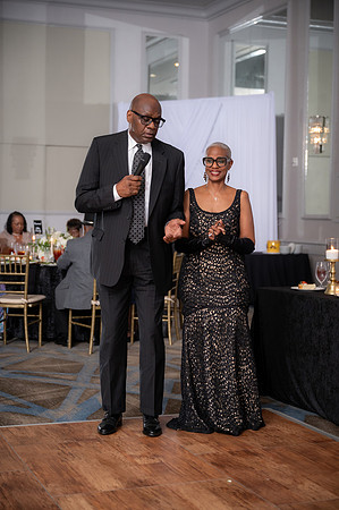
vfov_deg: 34.0
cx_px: 170
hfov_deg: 22.9
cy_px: 255
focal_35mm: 59
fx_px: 835
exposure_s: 1/250
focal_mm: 59
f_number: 2.8
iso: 2000
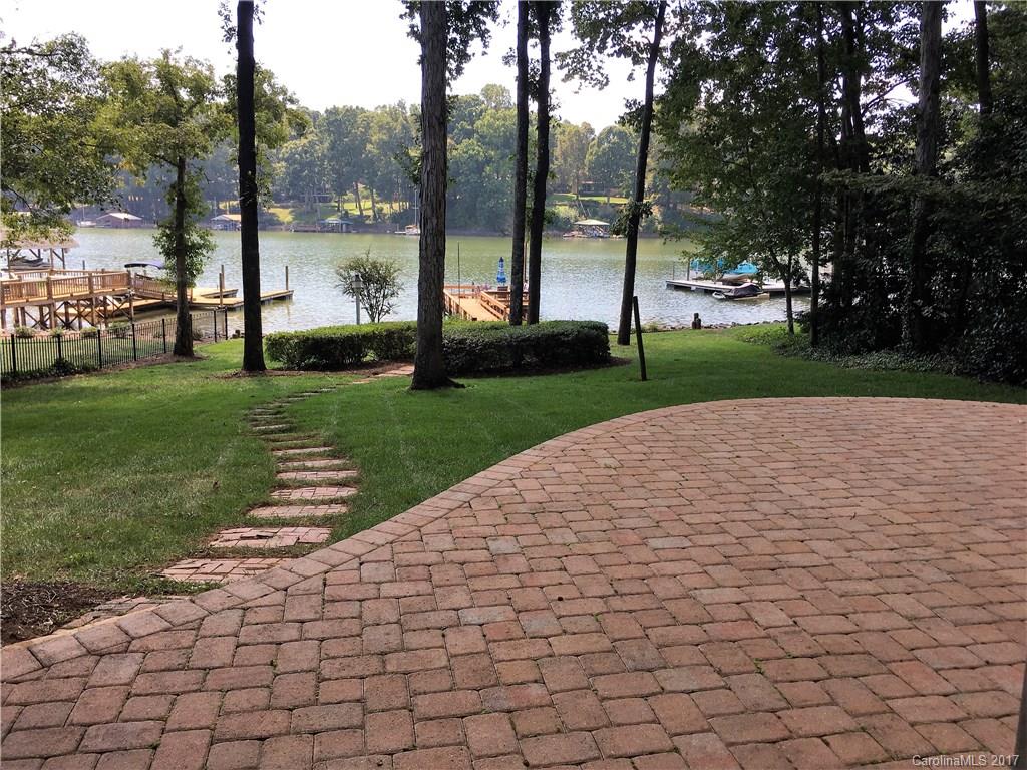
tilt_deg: -9.9
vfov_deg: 48.2
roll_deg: -0.6
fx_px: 860
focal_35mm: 29
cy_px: 385
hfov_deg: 61.7
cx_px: 514
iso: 25
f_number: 2.2
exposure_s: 1/418
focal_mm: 4.15
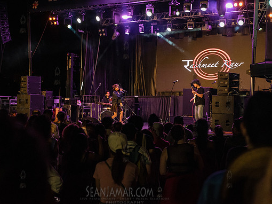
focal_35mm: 68
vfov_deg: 21.6
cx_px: 126
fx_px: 534
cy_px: 101
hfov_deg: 28.6
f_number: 3.5
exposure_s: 1/400
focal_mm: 62
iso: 6400
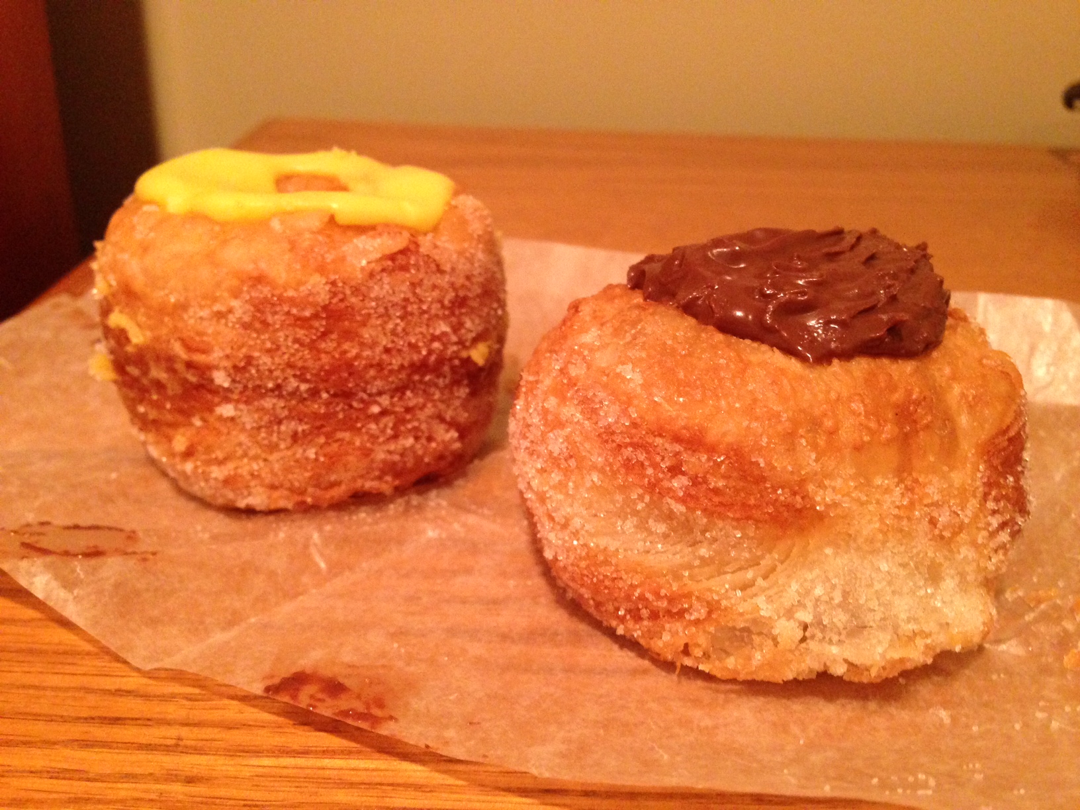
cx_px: 540
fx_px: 1030
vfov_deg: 42.9
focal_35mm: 33
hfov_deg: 55.4
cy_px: 405
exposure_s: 1/15
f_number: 2.4
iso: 400
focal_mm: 4.12
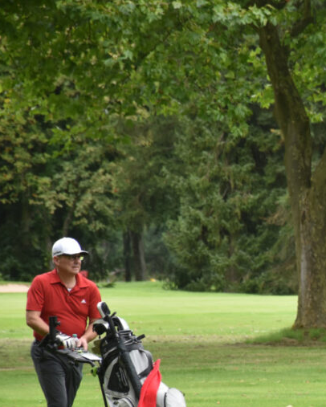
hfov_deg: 3.9
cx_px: 356
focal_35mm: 398
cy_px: 273
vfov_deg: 4.9
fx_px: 4797
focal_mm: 140
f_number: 5.6
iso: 400
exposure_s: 1/400
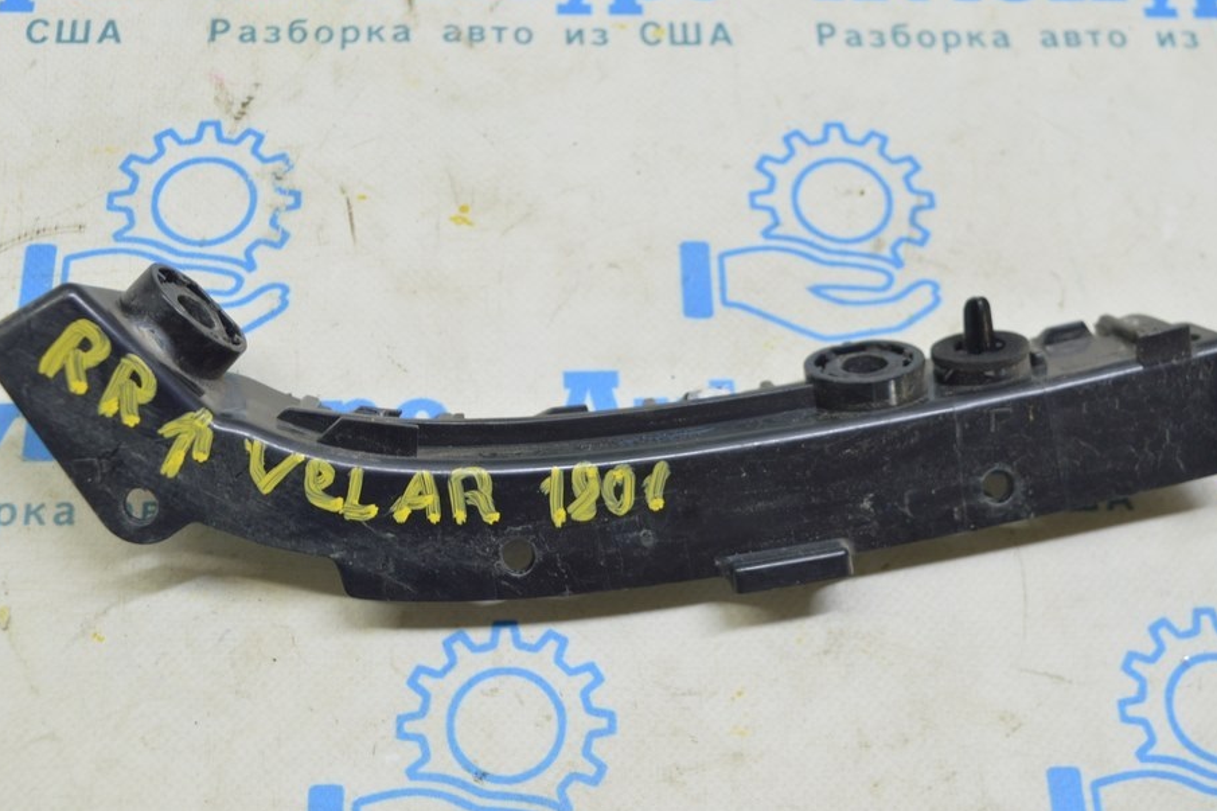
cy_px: 403
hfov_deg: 37.8
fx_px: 1777
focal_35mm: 53
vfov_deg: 25.7
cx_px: 590
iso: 400
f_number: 5.6
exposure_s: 1/20
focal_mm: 31
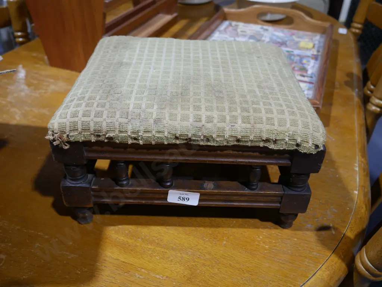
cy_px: 144
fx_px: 353
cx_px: 191
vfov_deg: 44.2
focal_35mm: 32
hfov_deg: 56.8
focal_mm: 16
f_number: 3.6
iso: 250
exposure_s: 1/60
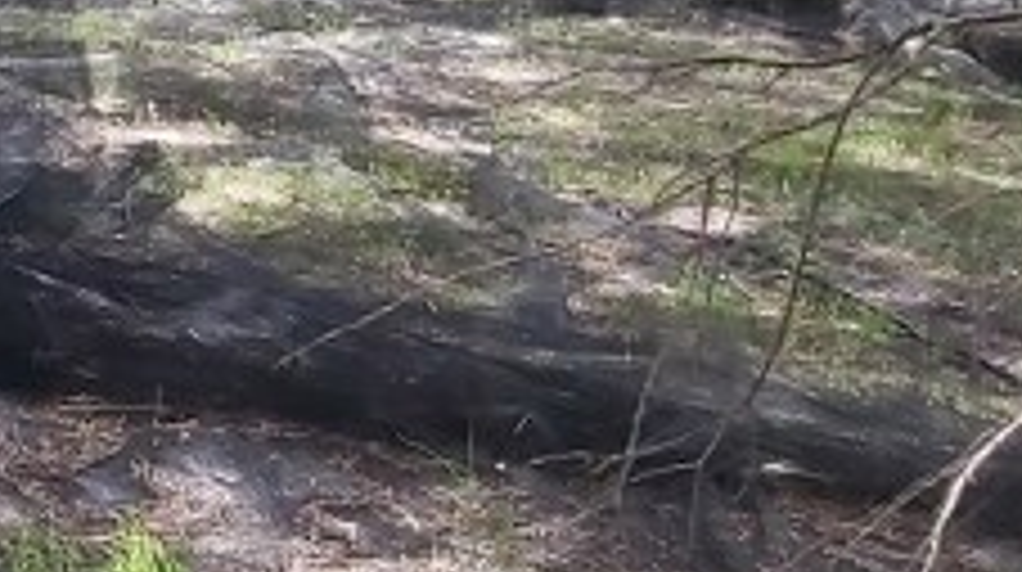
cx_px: -1234
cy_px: -302
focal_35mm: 128
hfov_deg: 13.5
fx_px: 3464
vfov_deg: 9.2
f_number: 1.7
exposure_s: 1/258
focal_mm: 3.92
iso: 64
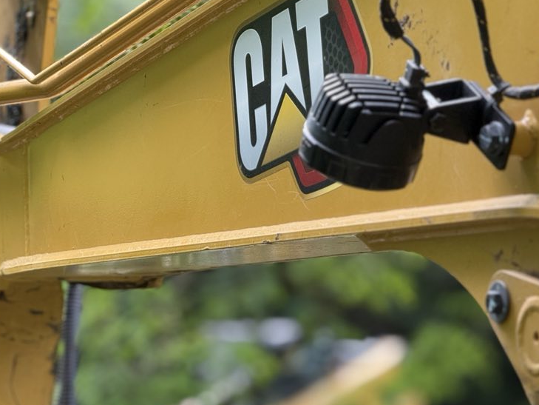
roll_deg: -3.1
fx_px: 2819
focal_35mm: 181
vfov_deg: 8.2
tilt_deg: -2.5
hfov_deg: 10.9
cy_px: 289
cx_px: 254
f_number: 2.8
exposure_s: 1/99
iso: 100
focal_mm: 15.66
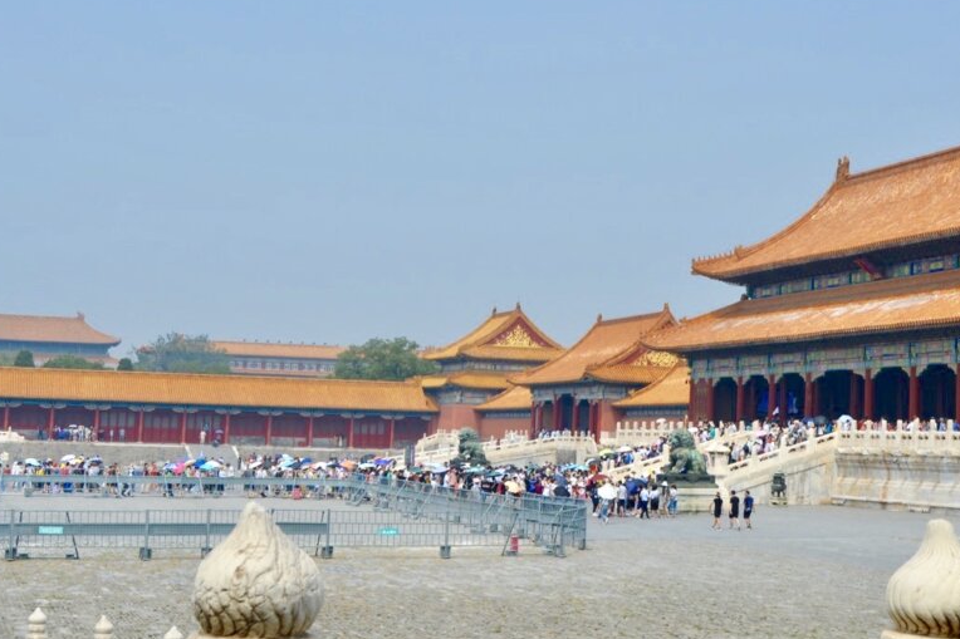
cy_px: 222
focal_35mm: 66
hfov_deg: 30.2
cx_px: 657
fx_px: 1760
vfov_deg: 20.5
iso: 100
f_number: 9
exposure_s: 1/320
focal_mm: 28
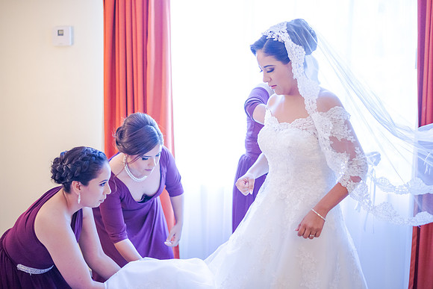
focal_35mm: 50
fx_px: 602
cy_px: 144
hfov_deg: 39.6
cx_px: 216
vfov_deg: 27.0
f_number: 1.8
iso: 1600
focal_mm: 50
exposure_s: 1/400
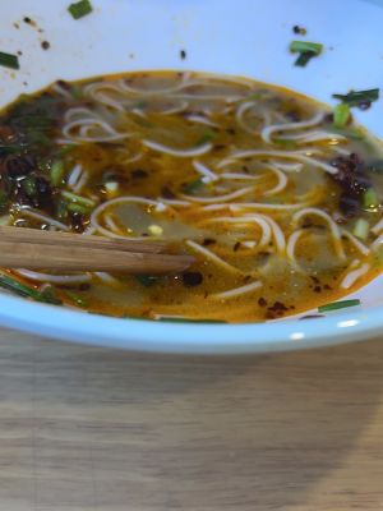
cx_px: 192
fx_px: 870
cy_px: 256
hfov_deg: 24.8
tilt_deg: -47.4
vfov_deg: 32.7
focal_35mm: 59
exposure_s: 1/50
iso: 80
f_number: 1.5
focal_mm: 5.7
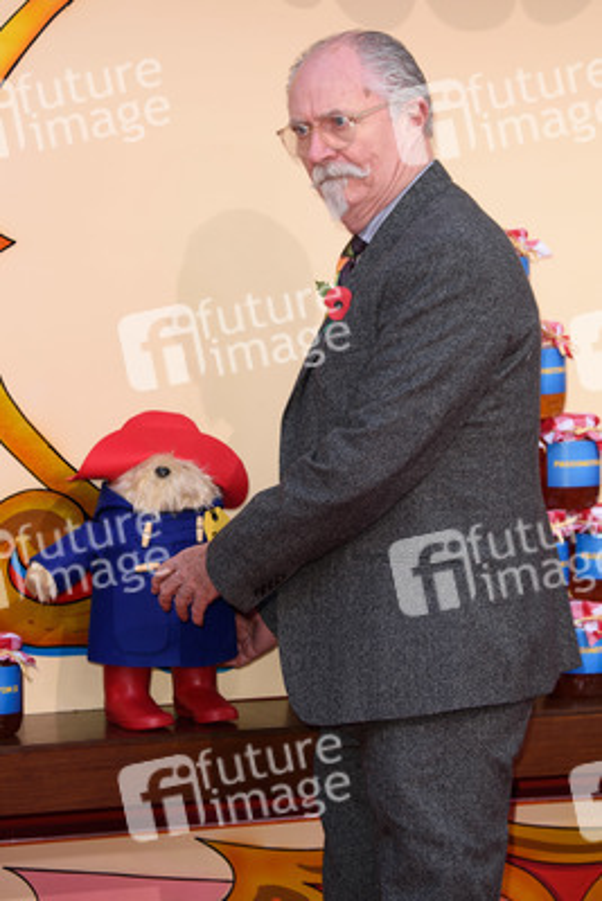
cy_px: 450
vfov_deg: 12.4
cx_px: 301
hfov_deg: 8.3
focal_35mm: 165
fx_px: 4135
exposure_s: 1/250
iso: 320
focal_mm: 165
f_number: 5.6
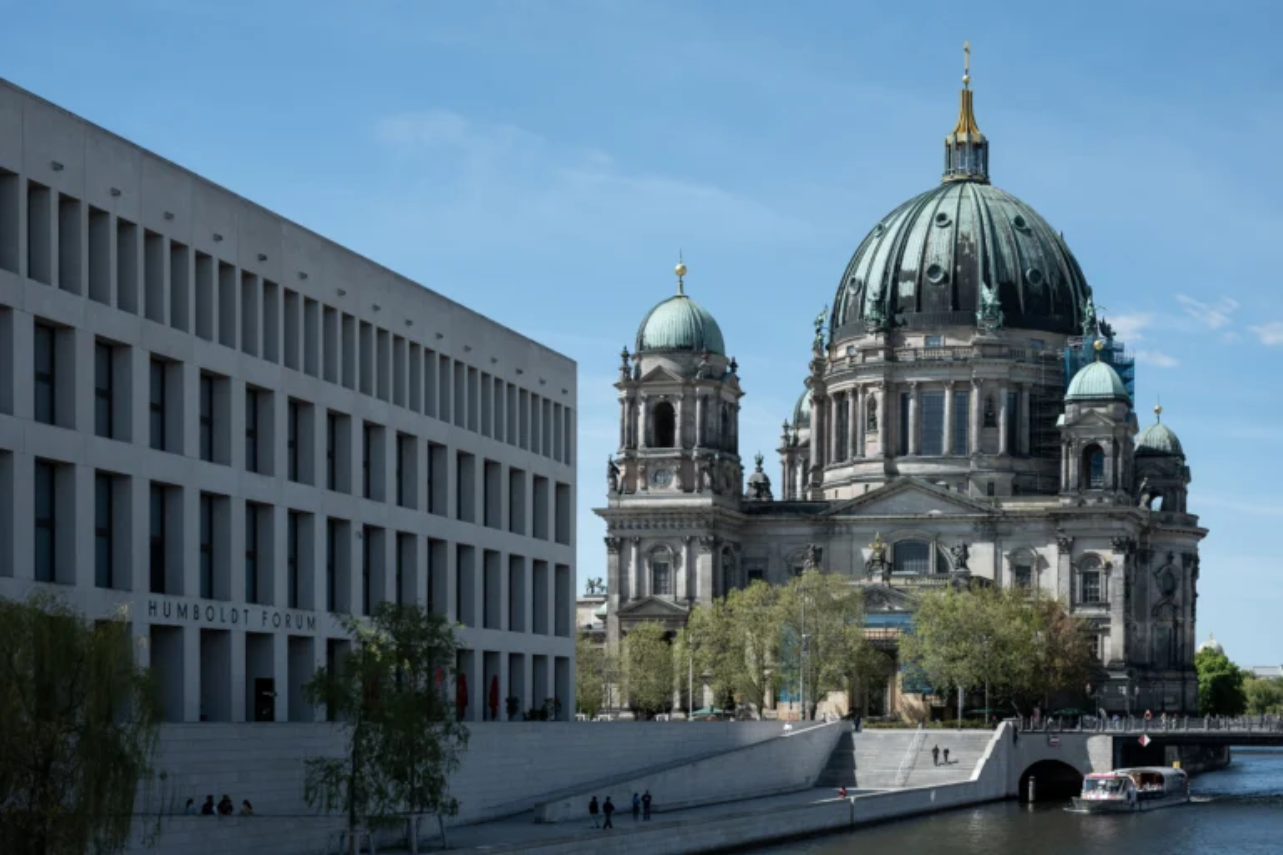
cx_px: 642
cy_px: 428
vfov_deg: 25.1
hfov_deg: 36.9
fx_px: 1924
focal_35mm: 54
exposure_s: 1/800
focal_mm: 54
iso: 125
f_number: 5
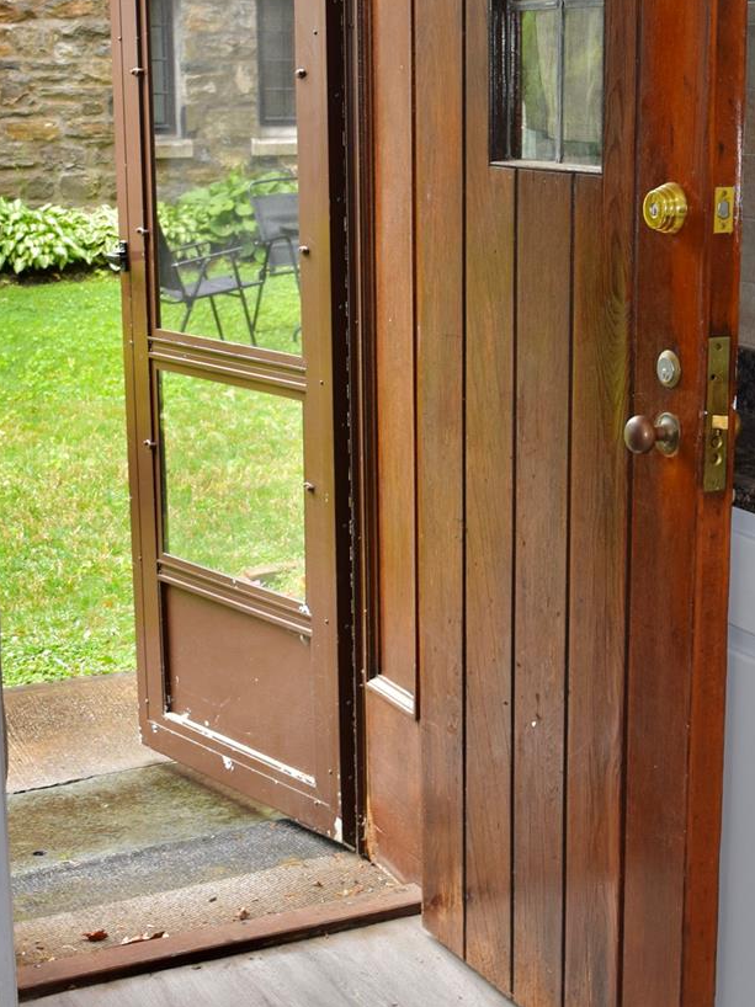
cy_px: 439
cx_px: 487
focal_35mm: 65
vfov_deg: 29.8
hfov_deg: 22.5
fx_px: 1891
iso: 500
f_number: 5.6
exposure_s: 1/125
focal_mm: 24
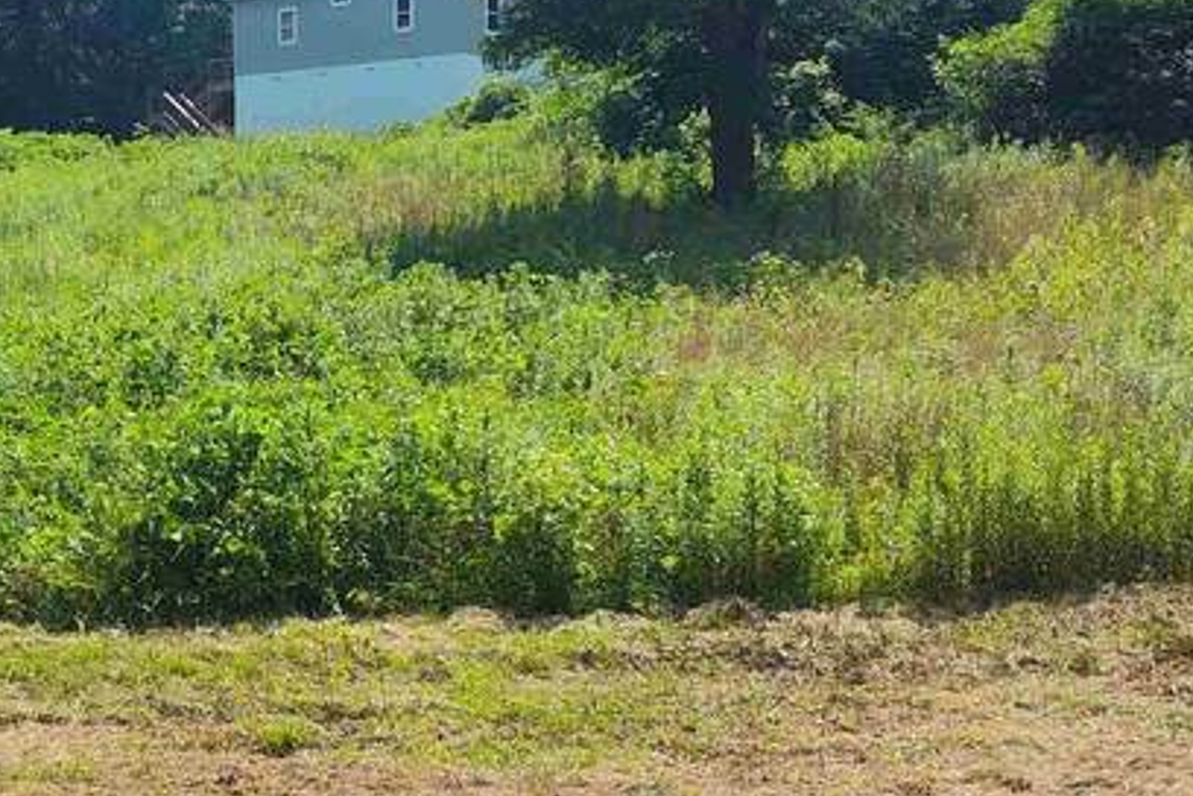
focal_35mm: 75
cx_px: 234
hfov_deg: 26.5
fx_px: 2485
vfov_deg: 18.1
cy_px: 565
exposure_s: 1/1938
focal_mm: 5.56
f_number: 1.8
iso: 100
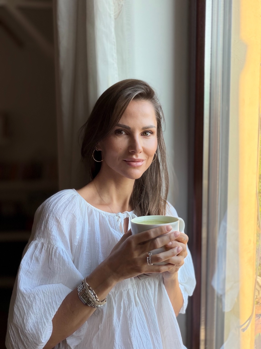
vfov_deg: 60.0
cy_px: 174
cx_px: 130
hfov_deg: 46.8
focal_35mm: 30
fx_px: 302
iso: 80
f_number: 1.9
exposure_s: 1/148
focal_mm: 2.71
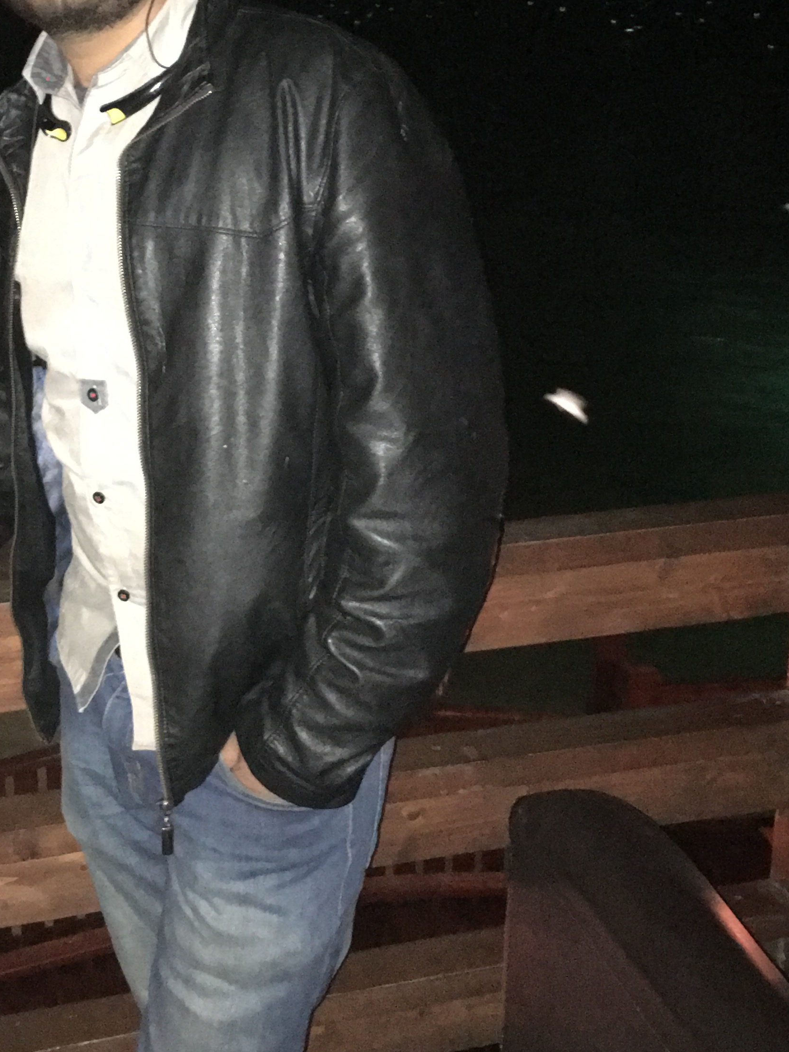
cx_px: 162
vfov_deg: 35.9
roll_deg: +0.7
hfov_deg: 27.0
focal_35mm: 53
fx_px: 1610
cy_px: 389
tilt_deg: -18.0
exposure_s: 1/17
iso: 800
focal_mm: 4.15
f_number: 2.2
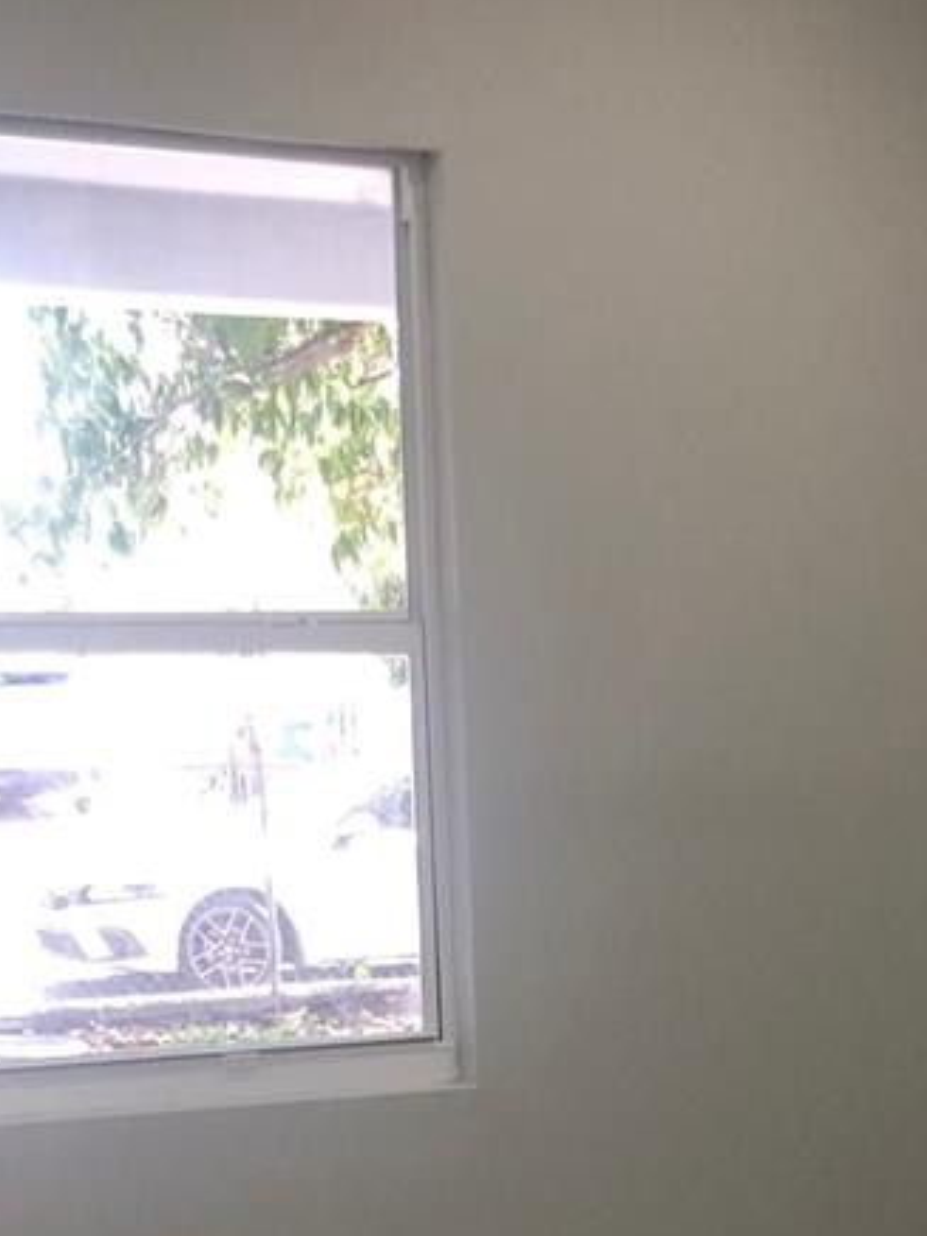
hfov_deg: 18.9
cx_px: 754
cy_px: 1497
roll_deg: +0.1
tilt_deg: -16.1
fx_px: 2749
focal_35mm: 77
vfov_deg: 23.1
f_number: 1.8
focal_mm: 4
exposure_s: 1/30
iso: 25
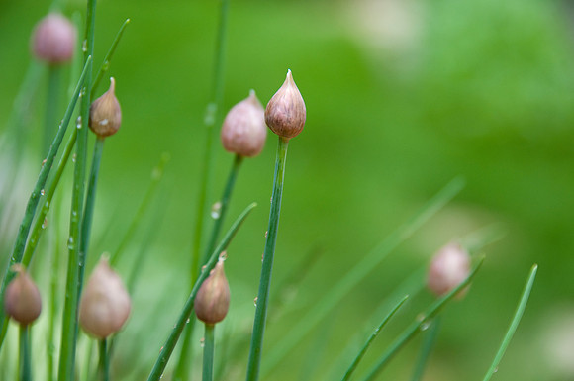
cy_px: 190
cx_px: 287
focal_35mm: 142
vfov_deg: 9.6
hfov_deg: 14.4
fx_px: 2269
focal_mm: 95
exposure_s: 1/200
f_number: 5.3
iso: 200
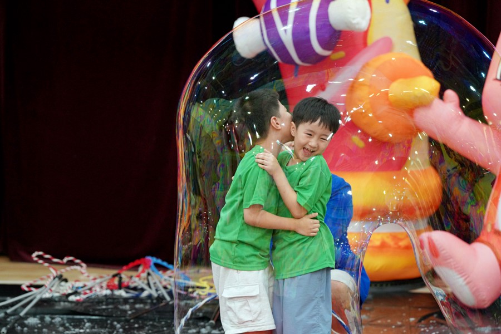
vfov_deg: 9.9
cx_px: 250
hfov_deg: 14.9
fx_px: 1920
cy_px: 167
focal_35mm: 138
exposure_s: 1/160
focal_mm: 138
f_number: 4
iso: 3200
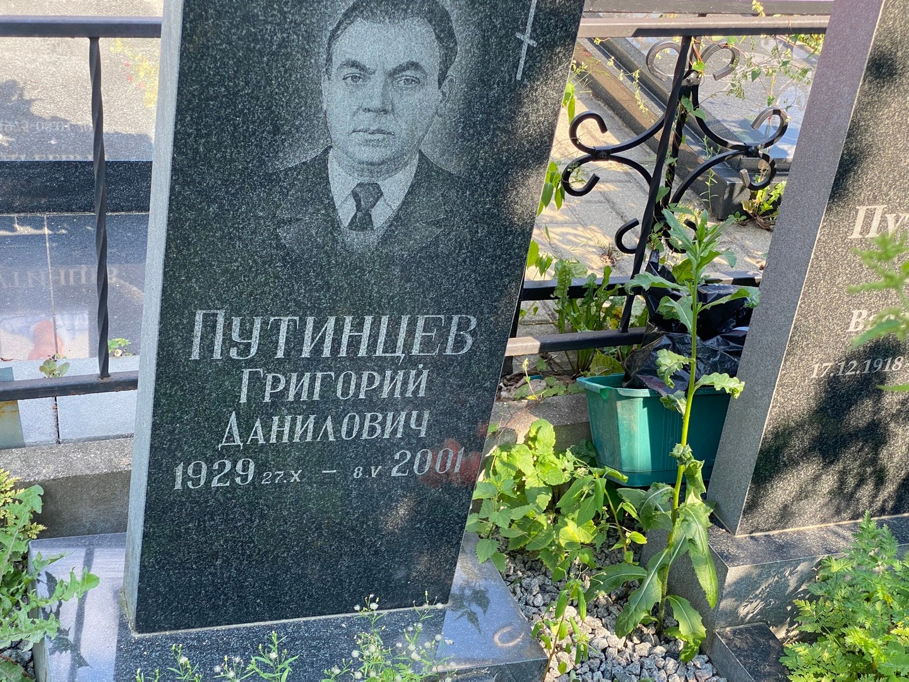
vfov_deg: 28.0
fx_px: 1365
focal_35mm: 52
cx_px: 454
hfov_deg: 36.8
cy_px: 341
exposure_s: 1/160
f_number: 2
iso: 20
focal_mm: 6
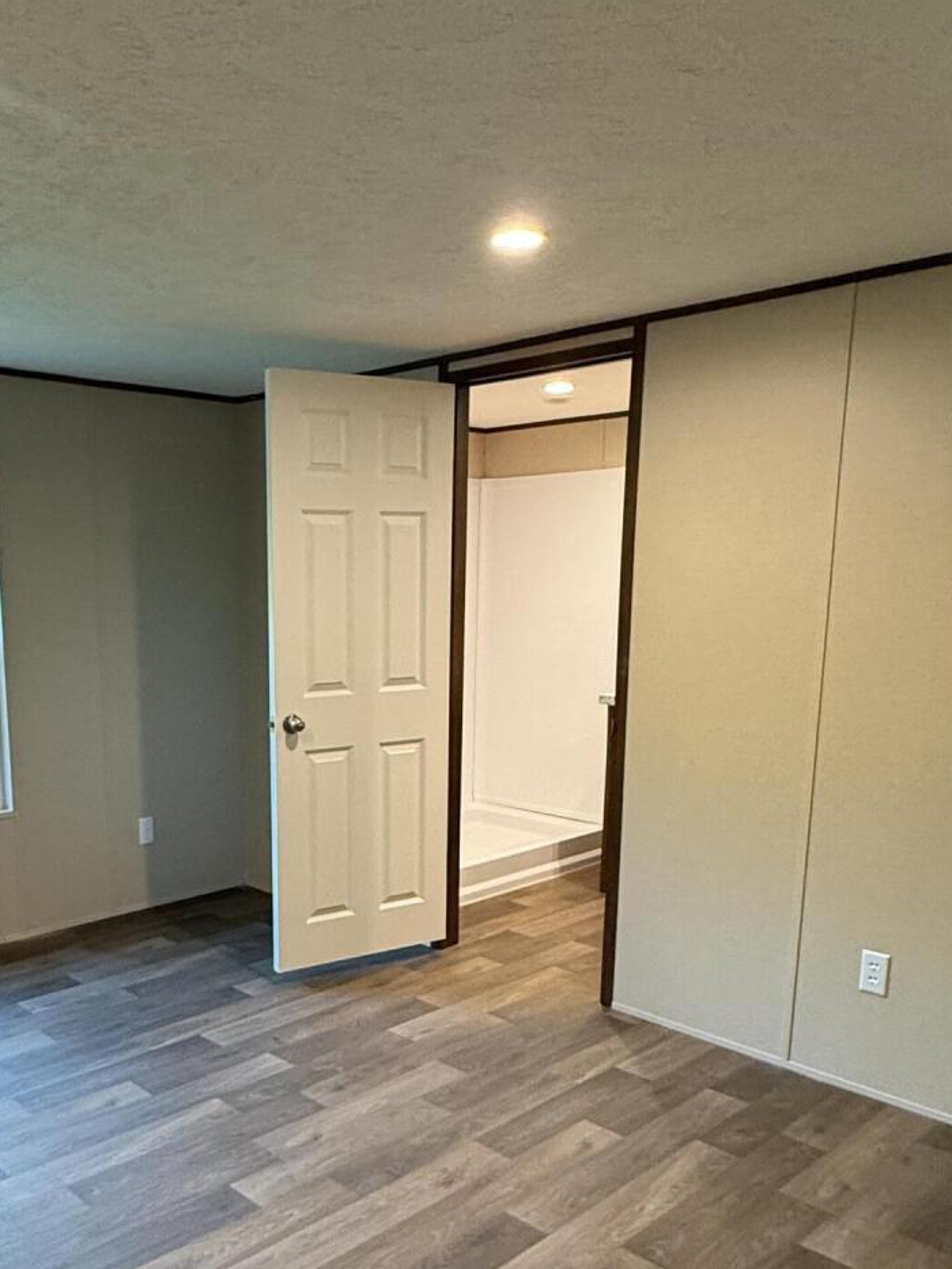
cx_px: 310
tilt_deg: -10.8
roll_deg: +0.3
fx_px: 1100
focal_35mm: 30
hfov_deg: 46.0
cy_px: 797
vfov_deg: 59.2
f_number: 2.2
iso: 400
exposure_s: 1/60
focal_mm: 2.22
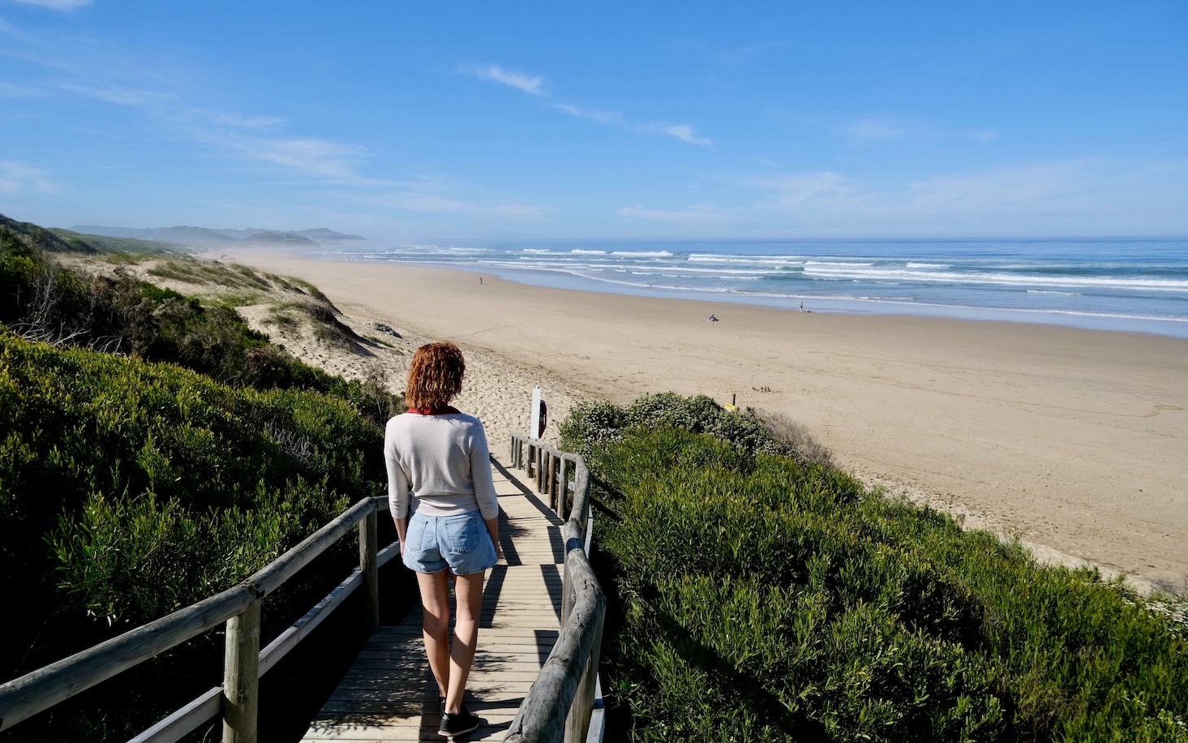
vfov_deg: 51.1
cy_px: 380
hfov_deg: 74.8
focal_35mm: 24
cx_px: 583
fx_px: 777
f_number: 5.6
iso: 320
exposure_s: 1/1700
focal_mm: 15
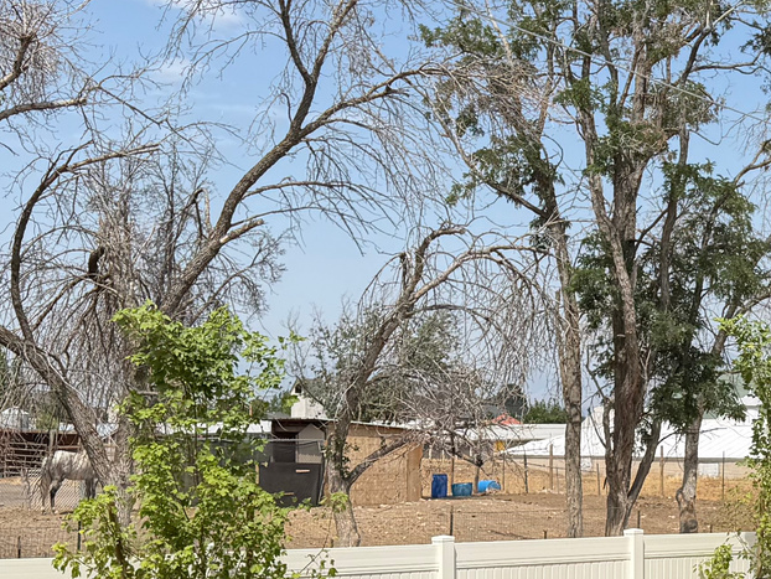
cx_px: 812
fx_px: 1760
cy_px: 353
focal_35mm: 79
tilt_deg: +1.1
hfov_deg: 23.4
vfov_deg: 18.7
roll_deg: -0.8
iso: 80
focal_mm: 6.76
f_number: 1.78
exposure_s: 1/5714
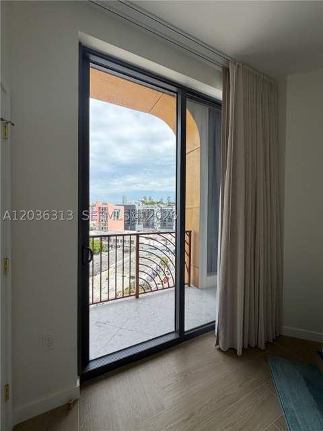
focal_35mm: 14
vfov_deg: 102.1
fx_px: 174
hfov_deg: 85.7
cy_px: 216
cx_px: 162
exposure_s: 1/468
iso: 64
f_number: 2.2
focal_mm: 2.22
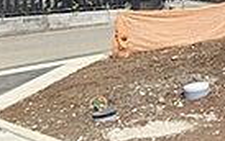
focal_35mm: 65
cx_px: 455
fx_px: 399
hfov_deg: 18.8
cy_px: -34
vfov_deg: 18.8
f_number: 2.2
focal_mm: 1.83
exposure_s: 1/1751
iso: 48
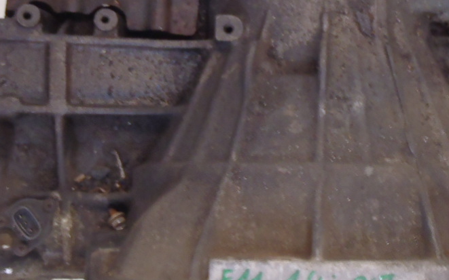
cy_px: 38
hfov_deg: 26.4
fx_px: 954
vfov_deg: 16.5
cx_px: 277
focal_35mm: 78
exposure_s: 1/8
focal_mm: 6.83
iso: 200
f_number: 4.6
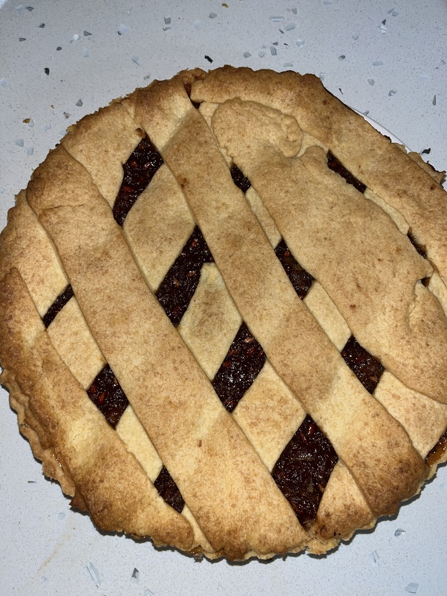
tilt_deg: -79.7
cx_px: 224
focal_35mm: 26
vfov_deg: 67.3
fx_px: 448
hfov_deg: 53.1
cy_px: 298
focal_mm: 5.1
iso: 40
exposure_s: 1/33
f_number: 1.6
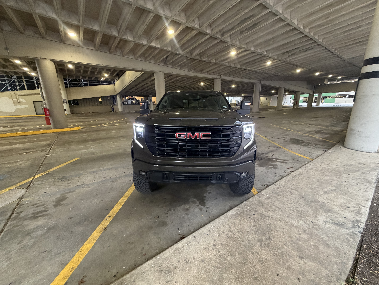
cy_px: 142
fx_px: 153
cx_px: 190
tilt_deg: -14.1
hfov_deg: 102.1
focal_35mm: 14
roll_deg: +1.1
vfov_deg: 85.7
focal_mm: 2.22
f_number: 2.2
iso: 320
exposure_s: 1/62
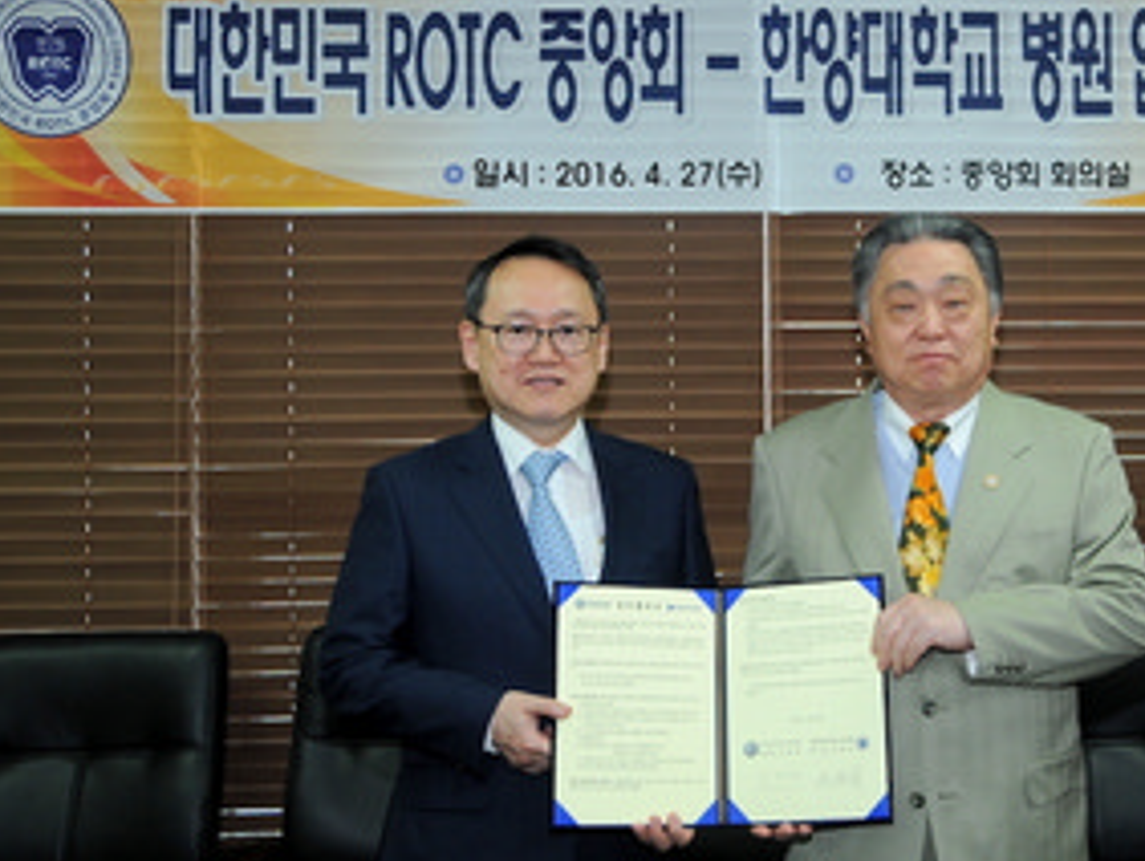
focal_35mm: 49
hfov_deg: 38.5
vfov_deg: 29.7
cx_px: 743
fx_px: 1622
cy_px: 361
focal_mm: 24
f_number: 4.5
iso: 500
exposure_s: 1/60
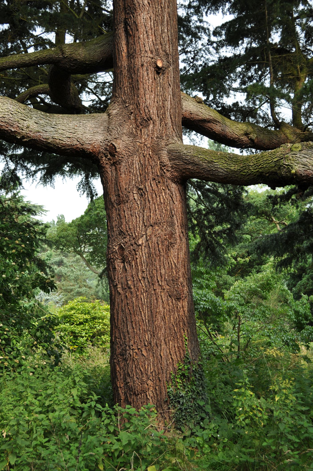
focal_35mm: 48
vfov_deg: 41.2
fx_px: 628
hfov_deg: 28.0
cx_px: 156
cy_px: 236
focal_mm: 32
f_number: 6.3
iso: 200
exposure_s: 1/160
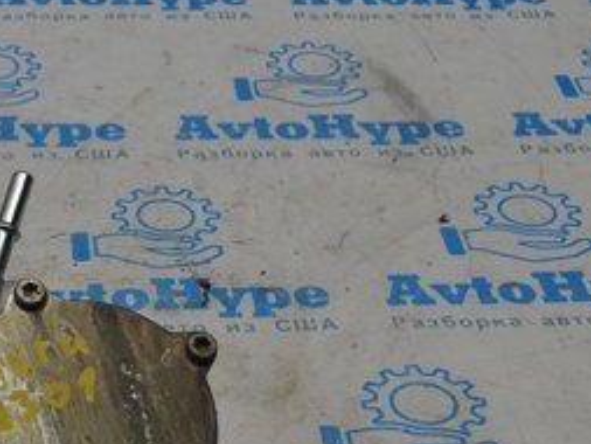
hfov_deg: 18.8
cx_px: 28
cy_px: 395
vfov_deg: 14.4
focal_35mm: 102
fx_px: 1742
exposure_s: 1/125
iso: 320
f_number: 5.6
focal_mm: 28
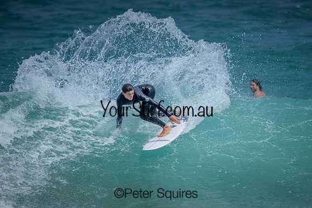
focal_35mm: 975
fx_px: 8450
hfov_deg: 2.1
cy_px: 116
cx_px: 190
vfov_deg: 1.4
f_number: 6.3
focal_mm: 800
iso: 250
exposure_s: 1/2500
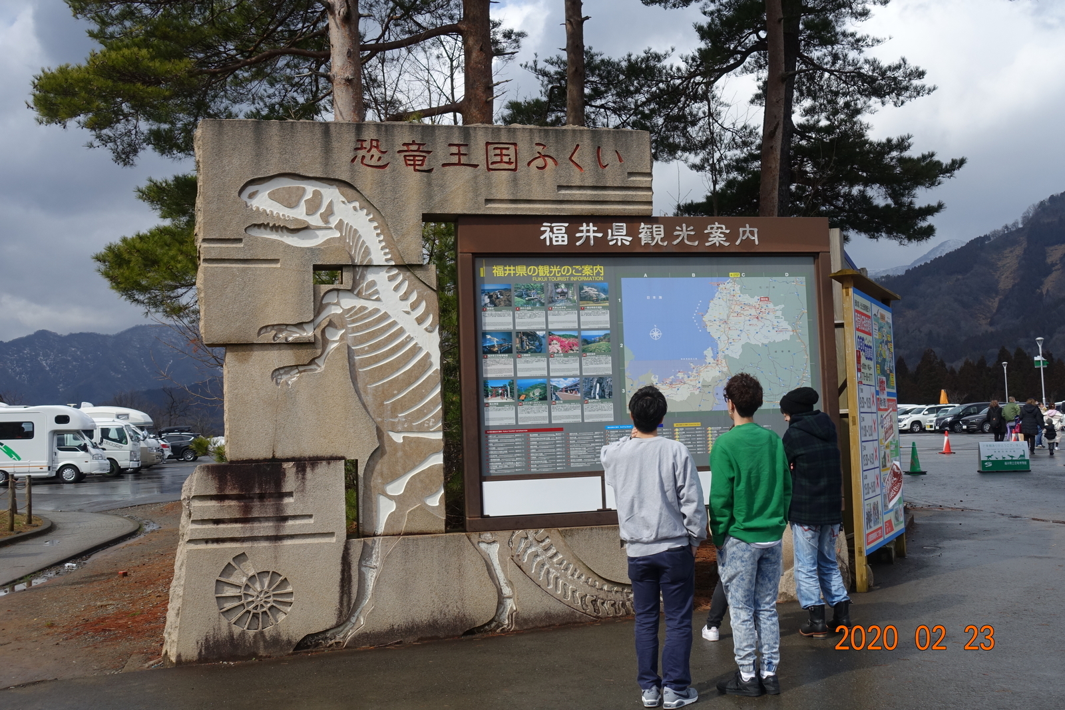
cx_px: 532
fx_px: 1183
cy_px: 355
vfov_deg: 33.4
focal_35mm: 40
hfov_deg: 48.5
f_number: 5
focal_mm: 14.5
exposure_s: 1/100
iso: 160
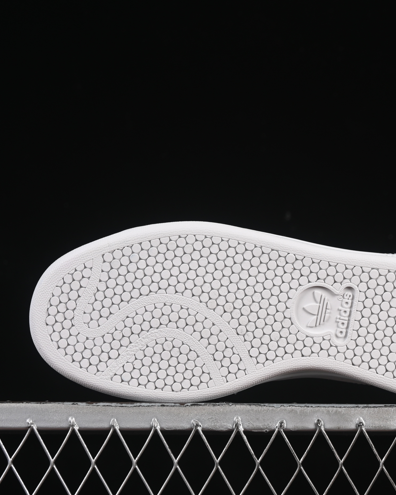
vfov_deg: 18.1
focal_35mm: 106
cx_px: 282
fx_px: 1553
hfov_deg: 14.5
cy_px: 248
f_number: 8
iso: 160
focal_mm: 50
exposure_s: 1/80
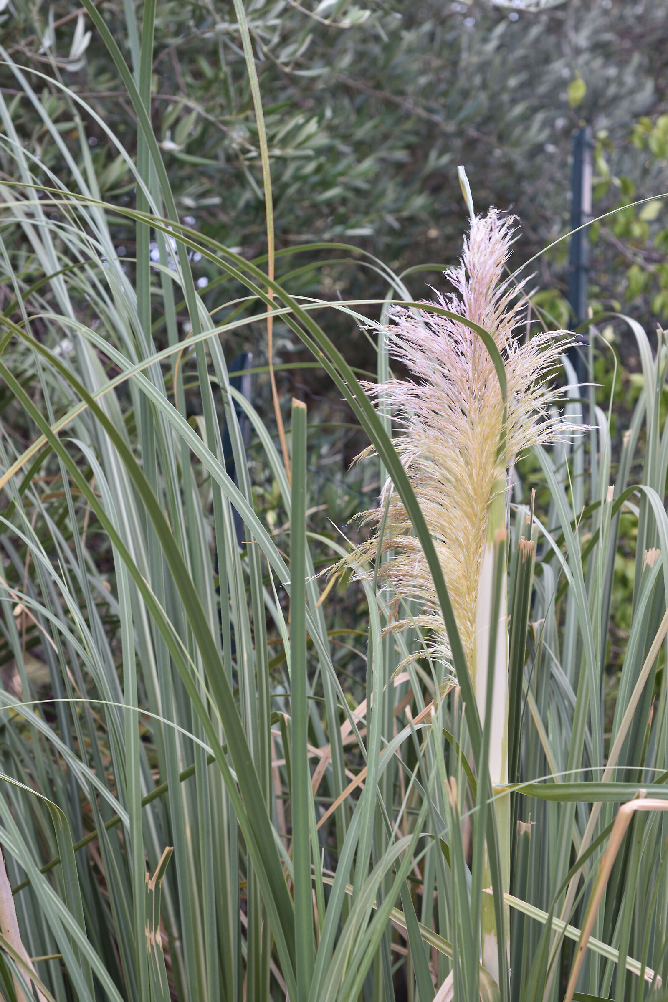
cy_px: 501
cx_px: 334
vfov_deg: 27.0
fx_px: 2087
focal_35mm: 75
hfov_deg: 18.2
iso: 320
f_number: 6.3
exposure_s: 1/160
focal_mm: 50
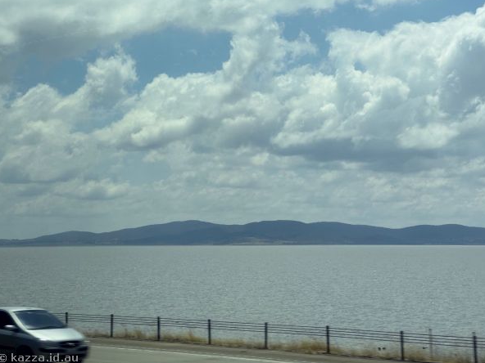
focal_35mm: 78
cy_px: 180
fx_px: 1093
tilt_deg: +2.8
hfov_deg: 25.0
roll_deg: +0.3
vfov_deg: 18.9
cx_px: 242
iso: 32
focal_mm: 9
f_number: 2.8
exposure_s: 1/288
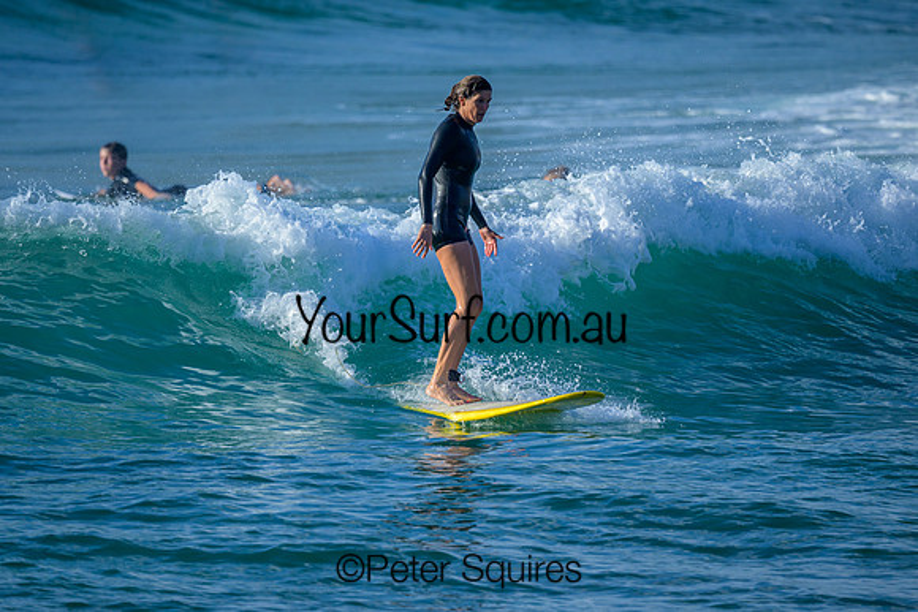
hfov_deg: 2.4
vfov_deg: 1.6
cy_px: 288
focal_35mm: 877
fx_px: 22377
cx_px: 415
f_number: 6.3
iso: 450
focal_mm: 800
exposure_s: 1/2000
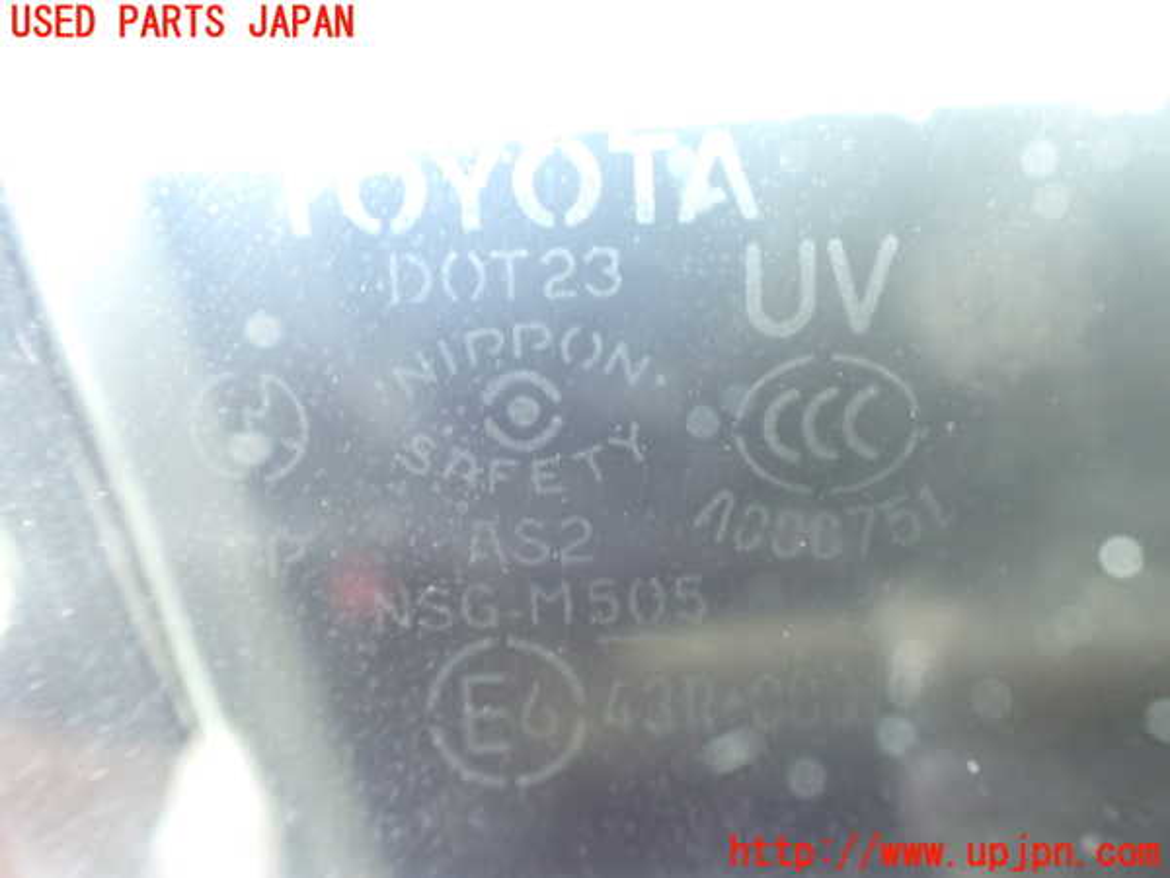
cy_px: 439
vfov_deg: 46.8
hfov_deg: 60.0
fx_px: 1014
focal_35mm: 30
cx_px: 585
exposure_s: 1/40
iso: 800
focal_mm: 5.4
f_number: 2.3
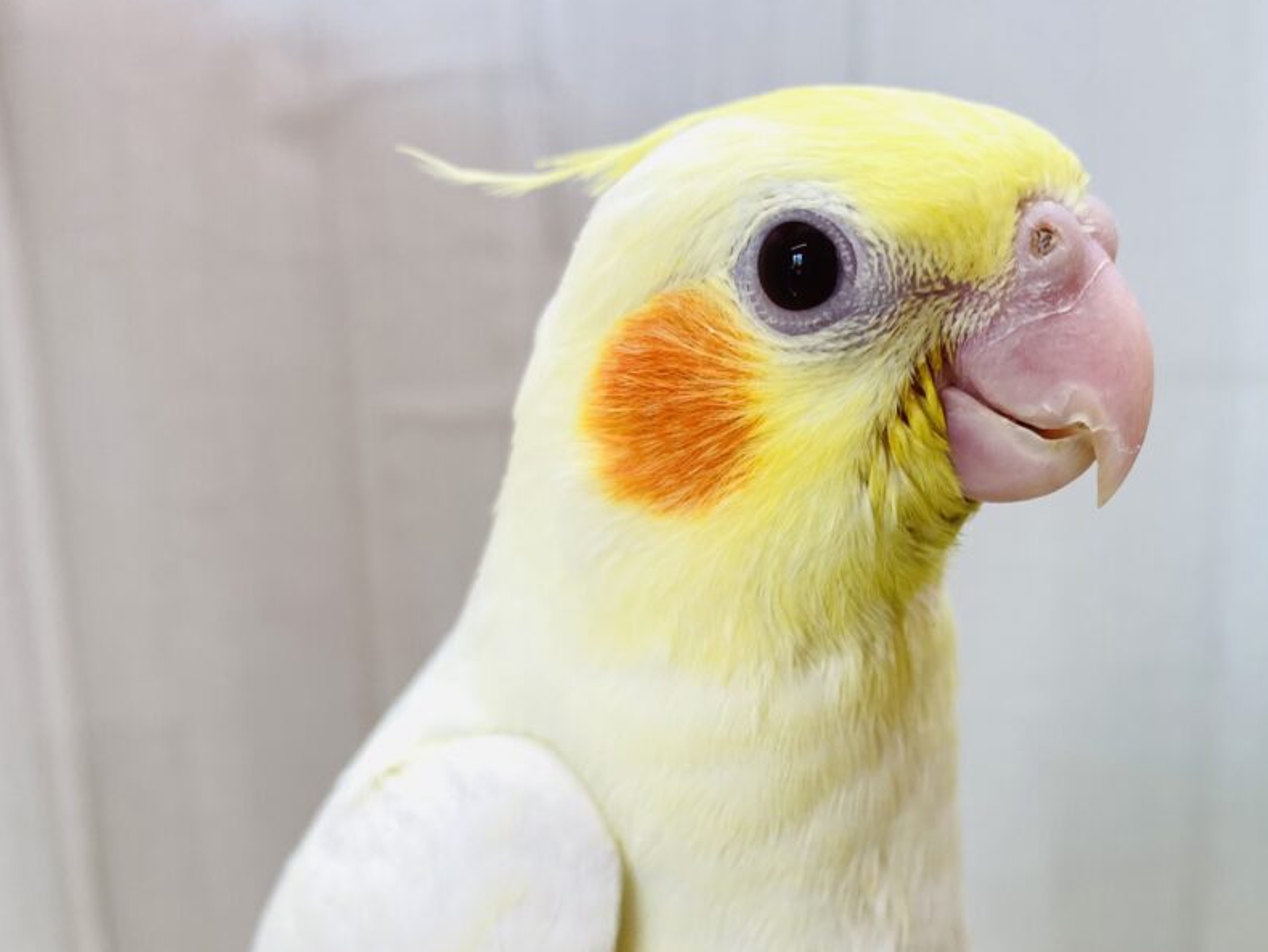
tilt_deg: -14.6
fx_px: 1392
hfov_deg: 48.7
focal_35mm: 38
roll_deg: +2.0
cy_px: 690
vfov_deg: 37.0
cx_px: 755
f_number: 1.8
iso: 32
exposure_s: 1/100
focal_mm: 4.25
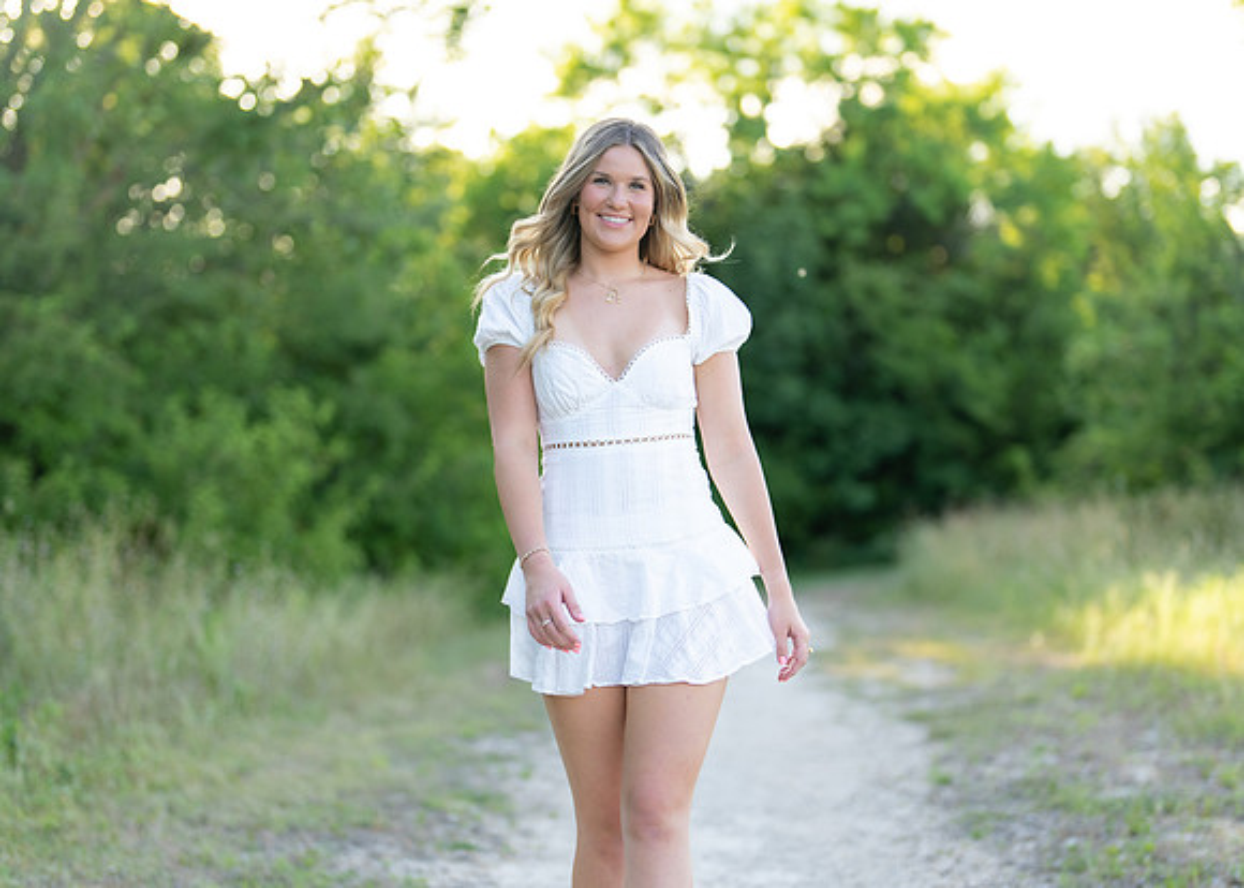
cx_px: 609
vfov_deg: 18.7
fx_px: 2693
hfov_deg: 26.0
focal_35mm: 76
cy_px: 454
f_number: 1.2
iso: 100
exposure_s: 1/1000
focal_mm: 50
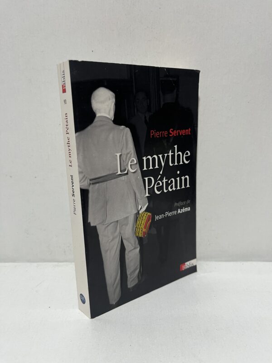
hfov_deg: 53.1
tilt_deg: -16.2
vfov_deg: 67.3
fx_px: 272
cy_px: 182
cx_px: 136
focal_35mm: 26
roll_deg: -1.0
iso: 80
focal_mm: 5.1
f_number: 1.6
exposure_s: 1/50
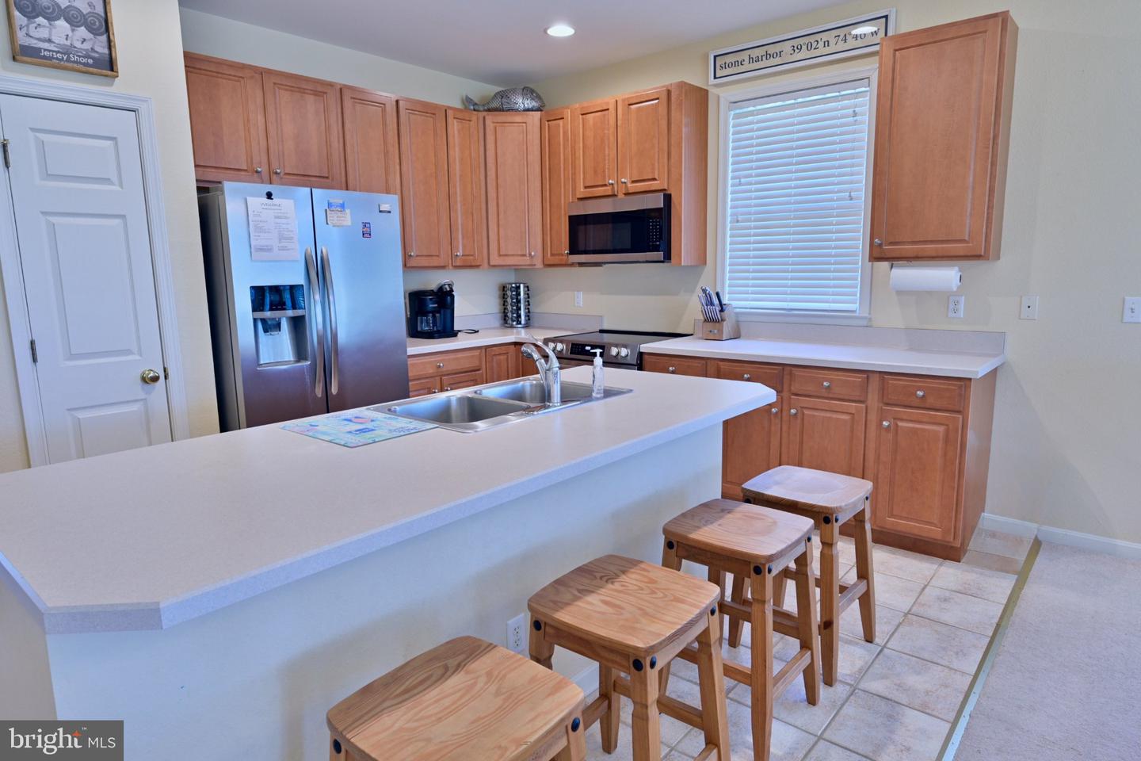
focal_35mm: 20
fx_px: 650
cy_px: 380
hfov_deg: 82.6
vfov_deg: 60.7
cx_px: 570
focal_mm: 20.5
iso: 800
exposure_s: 1/20
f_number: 8
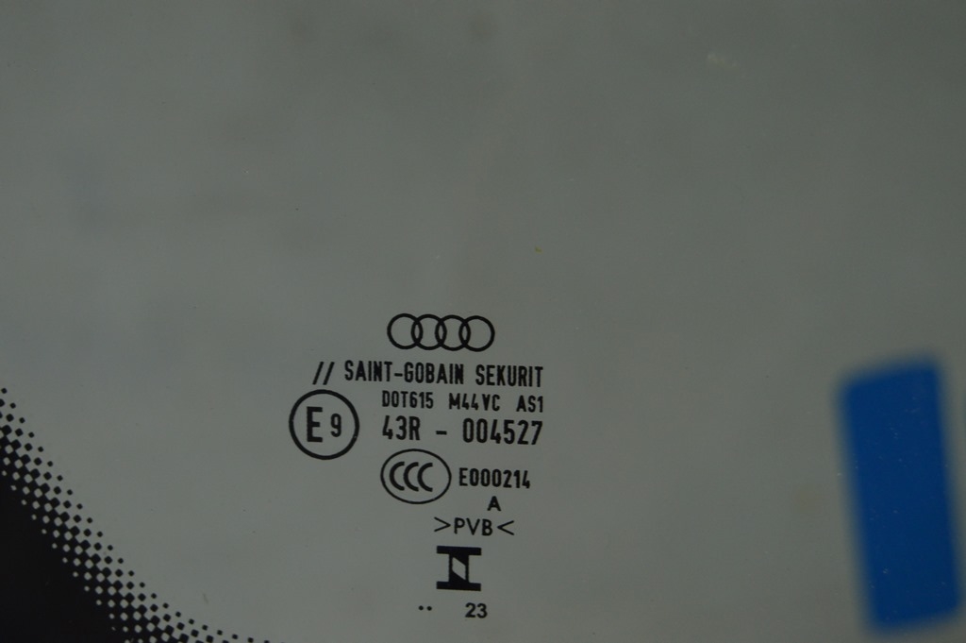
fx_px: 2212
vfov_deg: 16.5
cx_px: 483
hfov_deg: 24.6
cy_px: 322
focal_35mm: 82
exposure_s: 1/60
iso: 800
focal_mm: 55
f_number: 5.6
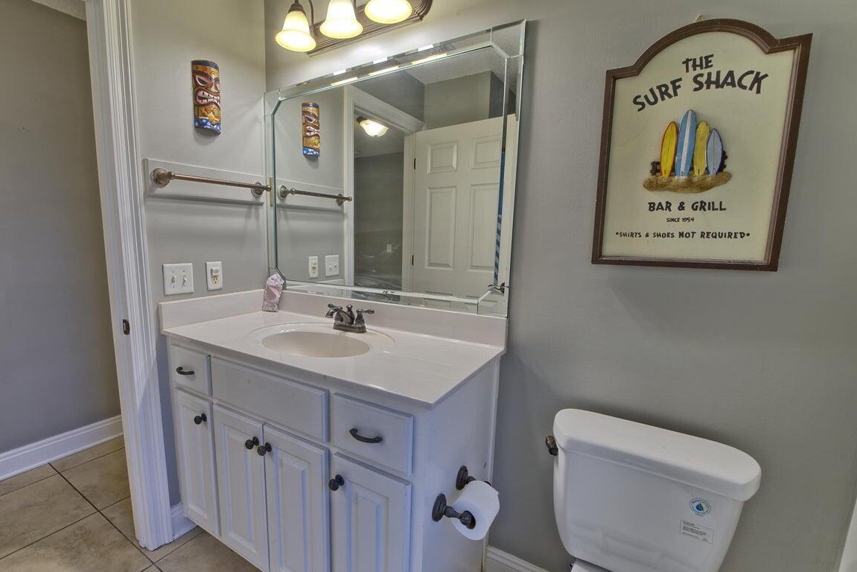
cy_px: 305
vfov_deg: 73.7
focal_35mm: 16
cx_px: 374
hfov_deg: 96.2
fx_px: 381
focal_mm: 12
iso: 200
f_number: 16
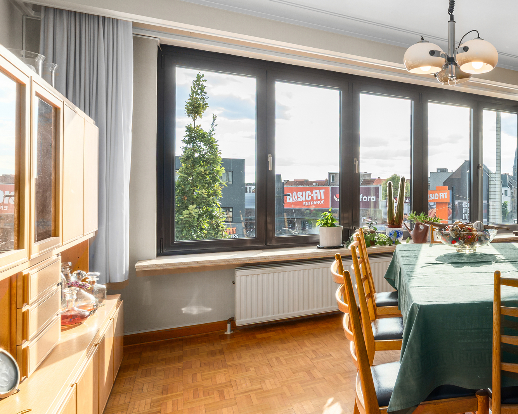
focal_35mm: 27
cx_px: 455
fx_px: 414
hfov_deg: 56.4
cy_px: 194
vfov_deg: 53.1
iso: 320
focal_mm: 16
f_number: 11
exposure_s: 1/125
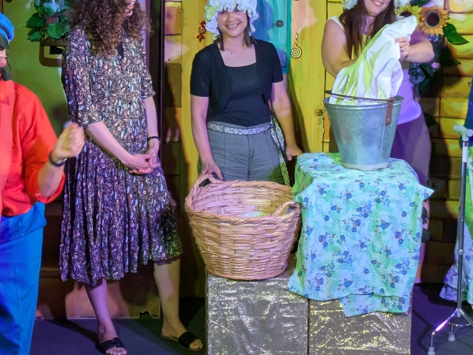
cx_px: 219
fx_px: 1531
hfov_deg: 17.6
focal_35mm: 112
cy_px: 83
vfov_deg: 13.2
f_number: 1.89
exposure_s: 1/100
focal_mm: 5.43
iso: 232
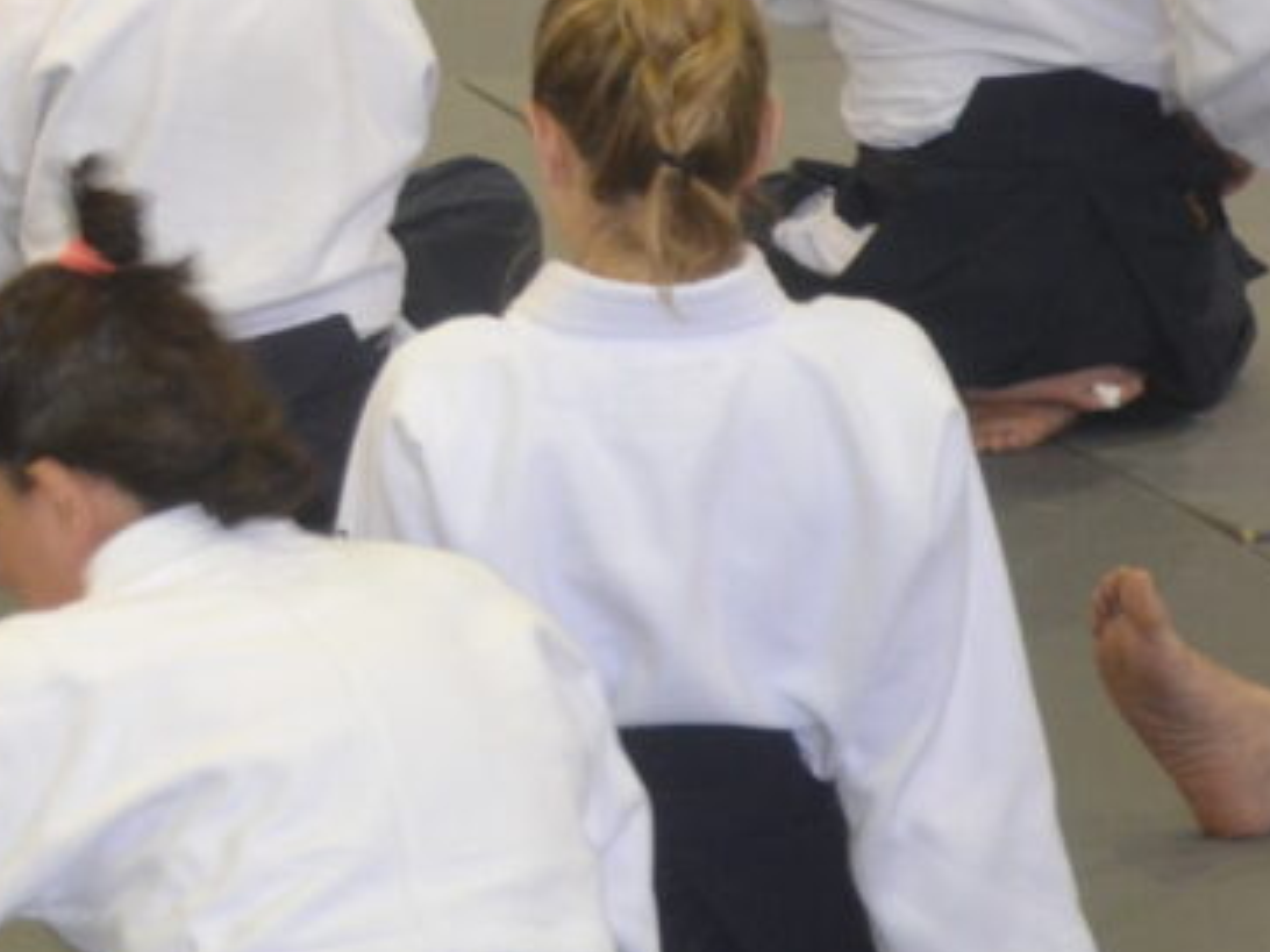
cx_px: -331
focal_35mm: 223
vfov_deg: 6.6
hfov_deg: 8.7
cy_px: -204
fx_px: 8194
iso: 2000
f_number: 5.6
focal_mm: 55
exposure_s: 1/60
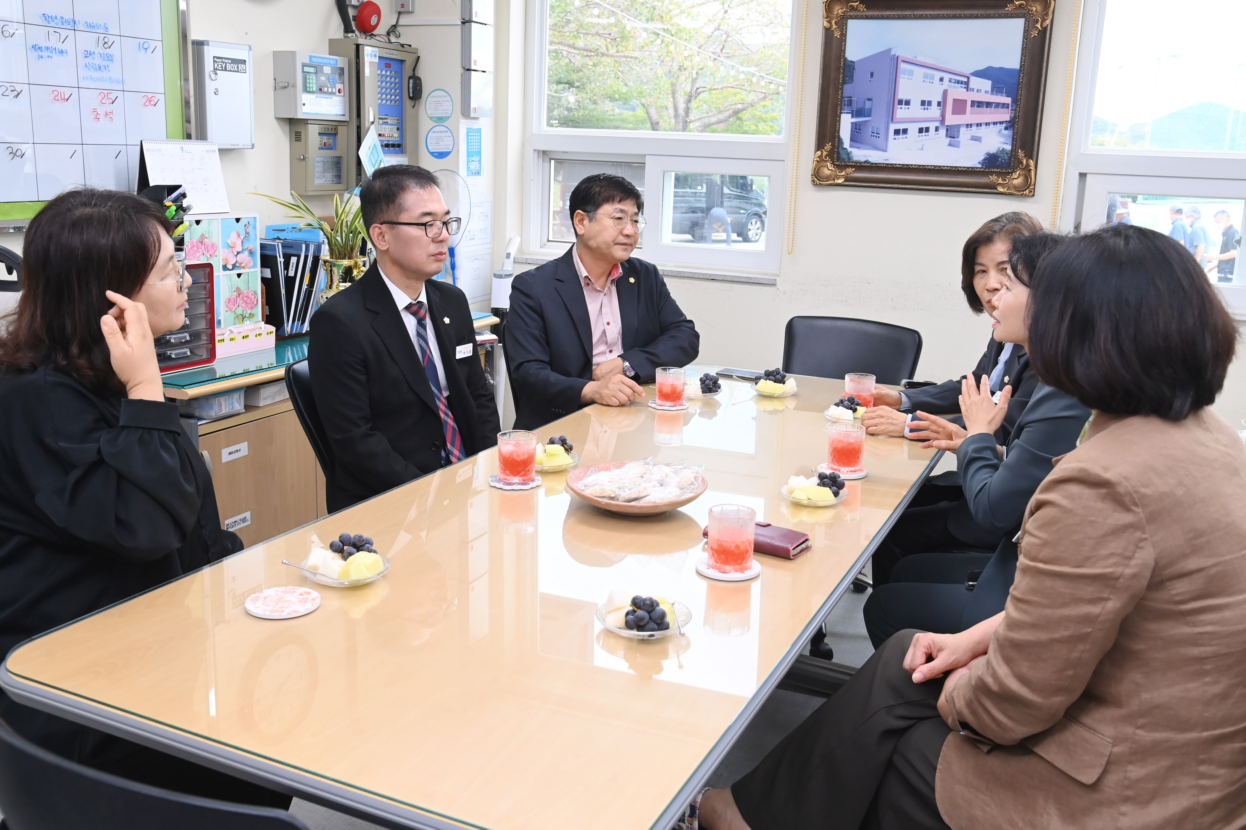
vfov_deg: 43.6
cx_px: 623
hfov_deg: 61.9
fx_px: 1038
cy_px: 415
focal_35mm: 30
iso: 2500
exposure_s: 1/250
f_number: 6.3
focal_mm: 30
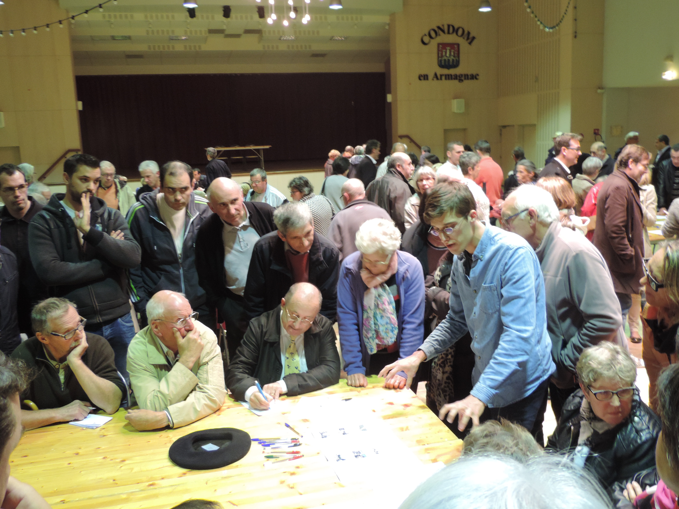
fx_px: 647
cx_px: 340
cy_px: 254
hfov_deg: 55.4
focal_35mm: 33
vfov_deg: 42.9
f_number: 3.2
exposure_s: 1/13
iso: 400
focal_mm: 5.8
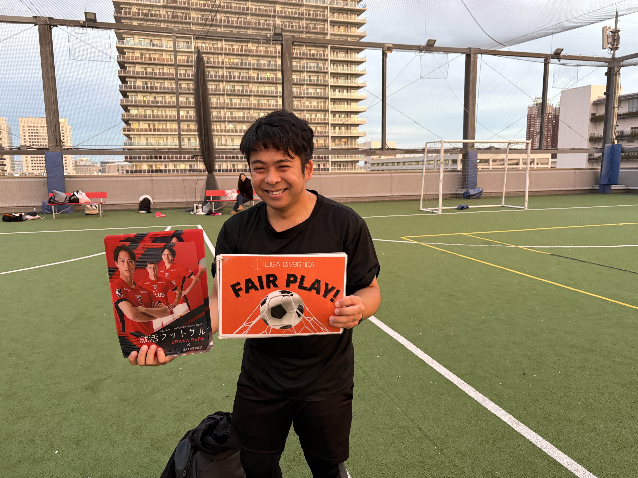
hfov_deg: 67.3
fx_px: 479
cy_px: 239
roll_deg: +1.1
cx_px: 319
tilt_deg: -7.9
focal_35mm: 26
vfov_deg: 53.1
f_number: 1.6
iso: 320
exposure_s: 1/60
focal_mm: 5.96
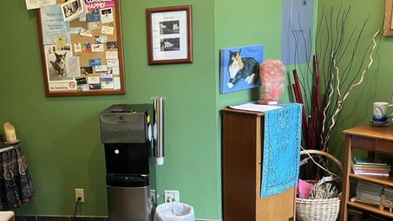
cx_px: 124
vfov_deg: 29.5
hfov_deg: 49.4
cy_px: 145
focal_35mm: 40
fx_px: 417
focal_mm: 5.7
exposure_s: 1/60
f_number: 1.5
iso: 125
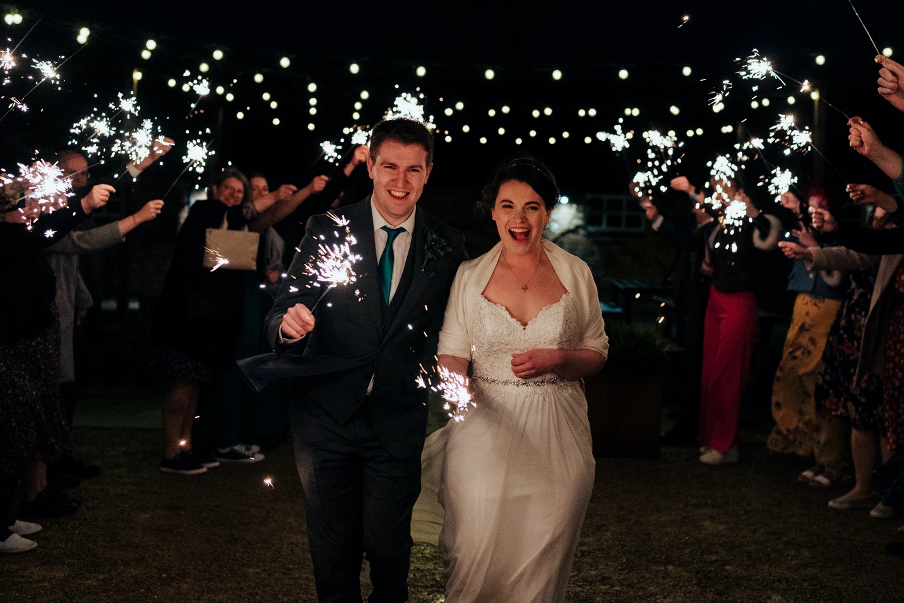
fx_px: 1105
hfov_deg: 44.5
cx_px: 492
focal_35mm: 44
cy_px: 245
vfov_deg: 30.4
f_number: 2
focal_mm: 35
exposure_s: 1/250
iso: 2000
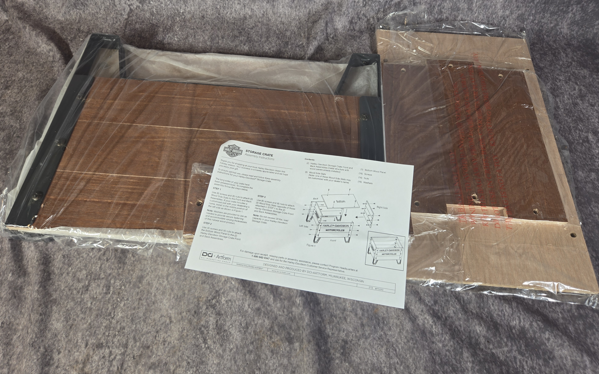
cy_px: 152
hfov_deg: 72.5
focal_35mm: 25
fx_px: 408
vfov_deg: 49.0
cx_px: 303
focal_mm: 5.4
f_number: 1.8
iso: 25
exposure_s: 1/158
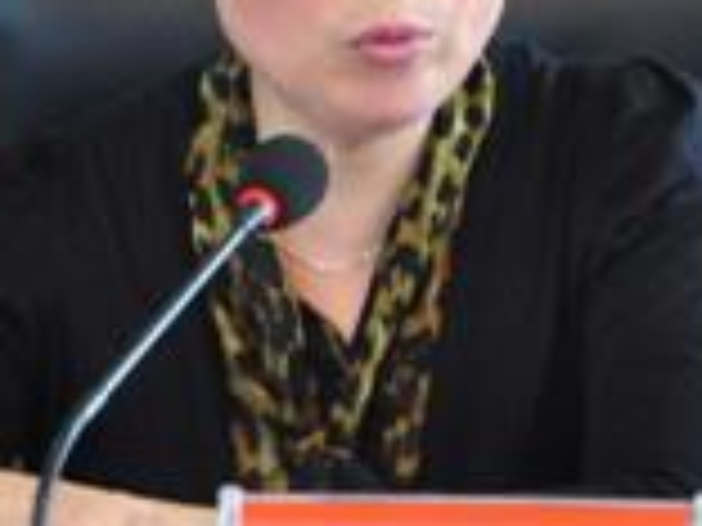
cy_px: -115
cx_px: 410
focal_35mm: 433
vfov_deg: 3.4
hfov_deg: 4.6
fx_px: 8775
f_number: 5.6
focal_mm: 85
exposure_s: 1/30
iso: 2800
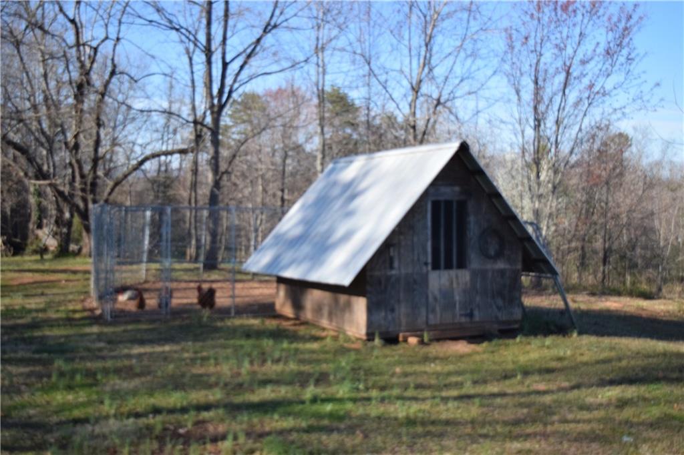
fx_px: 741
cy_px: 228
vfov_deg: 34.2
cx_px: 342
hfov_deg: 49.6
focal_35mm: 39
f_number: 4
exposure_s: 1/4000
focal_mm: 26
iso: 800
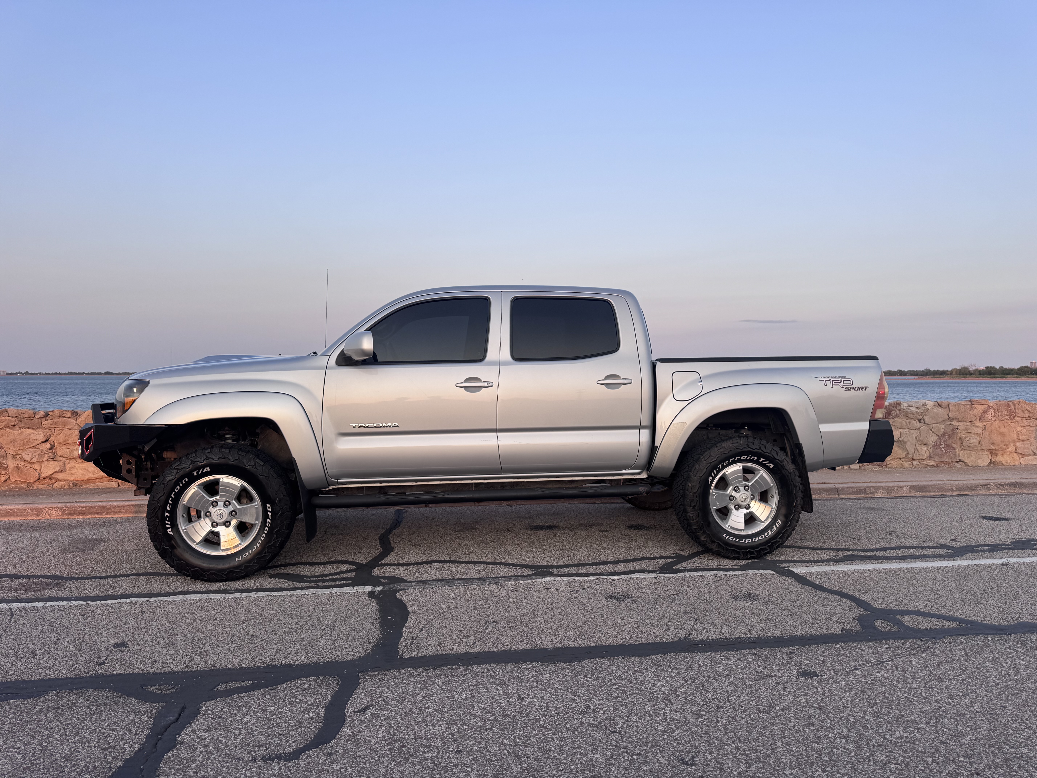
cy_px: 389
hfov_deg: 71.6
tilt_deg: -1.5
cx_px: 518
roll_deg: +0.1
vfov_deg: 56.8
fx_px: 719
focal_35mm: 24
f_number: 1.78
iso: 80
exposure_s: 1/651
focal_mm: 6.76
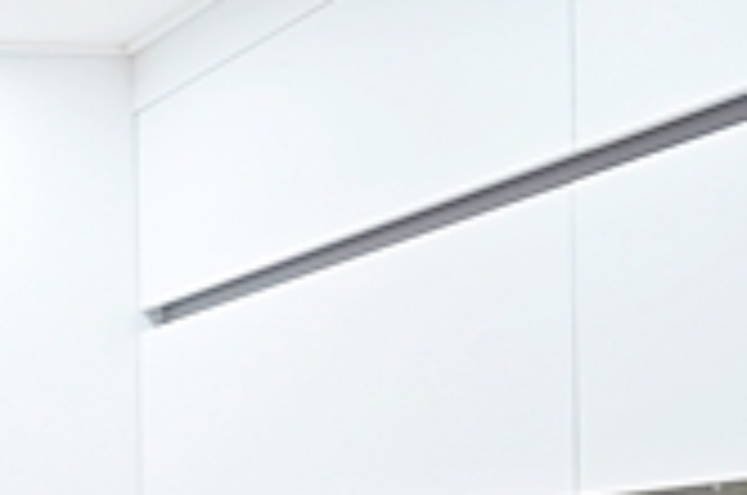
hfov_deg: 17.3
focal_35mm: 82
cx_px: -774
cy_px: 682
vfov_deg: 15.6
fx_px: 1698
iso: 250
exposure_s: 1/40
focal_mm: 17
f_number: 4.5
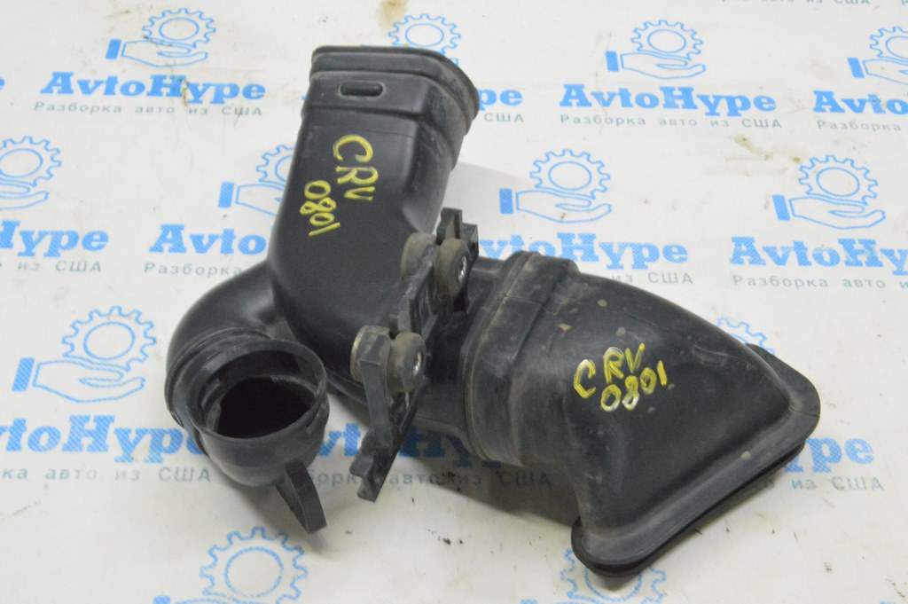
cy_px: 302
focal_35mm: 51
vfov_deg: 26.4
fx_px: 1285
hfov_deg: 38.9
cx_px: 454
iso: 6400
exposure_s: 1/15
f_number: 20
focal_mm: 34
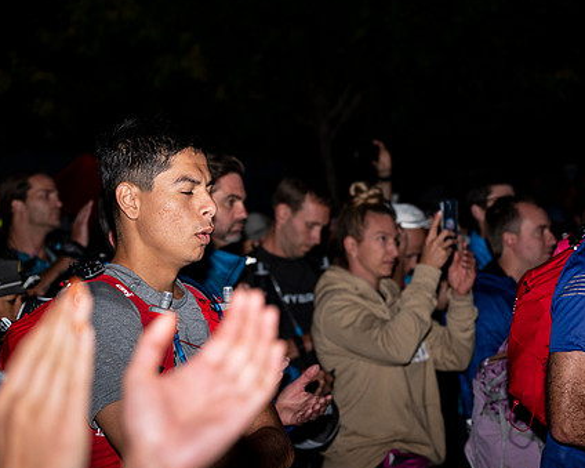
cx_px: 245
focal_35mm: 101
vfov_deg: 15.2
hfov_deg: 19.0
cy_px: 214
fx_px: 1748
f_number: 4
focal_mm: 70
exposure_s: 1/200
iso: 320
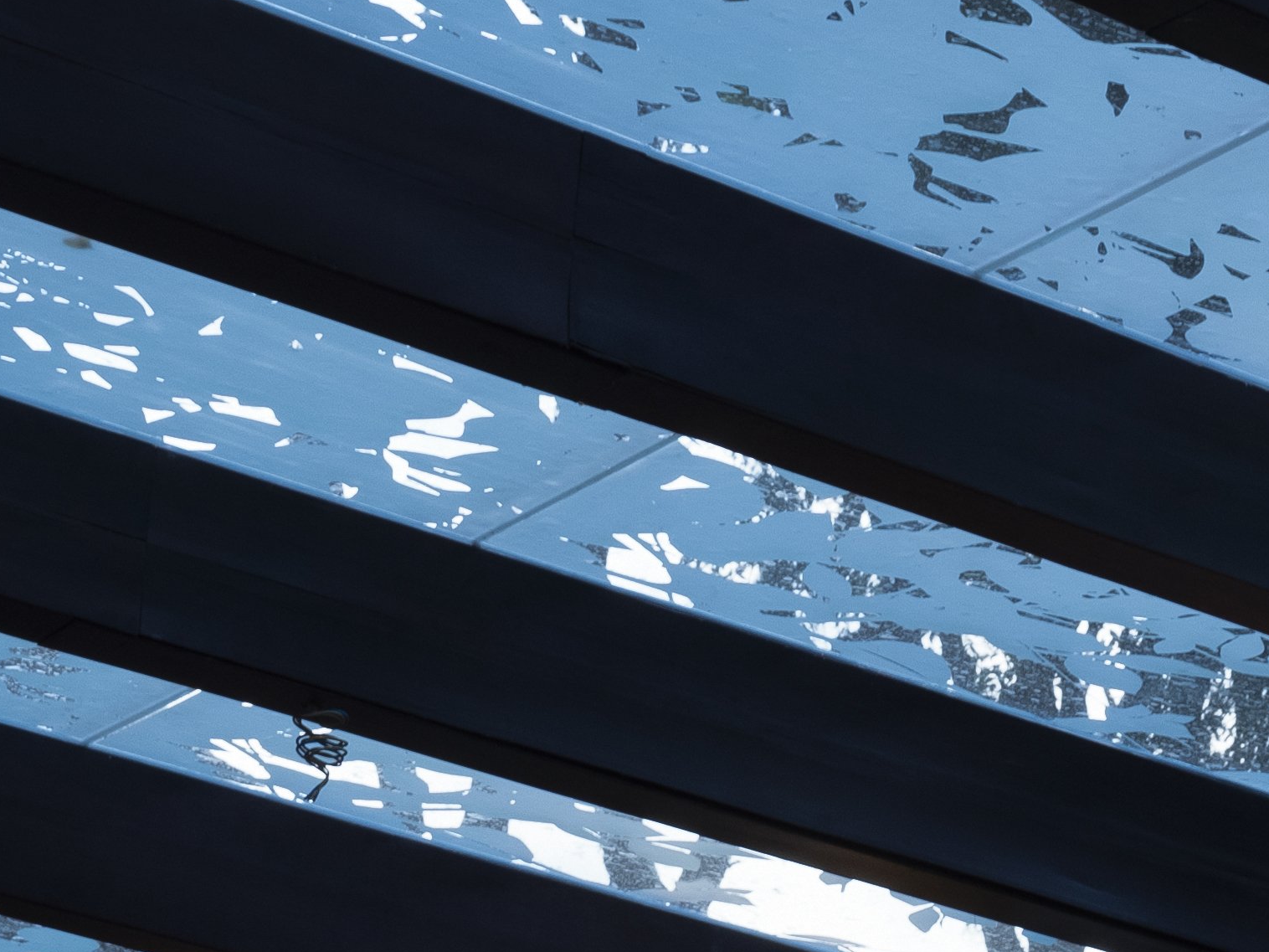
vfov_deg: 9.1
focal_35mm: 147
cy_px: 2302
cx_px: 1588
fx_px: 5389
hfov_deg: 13.0
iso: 250
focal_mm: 34.4
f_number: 11
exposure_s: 1/1.25
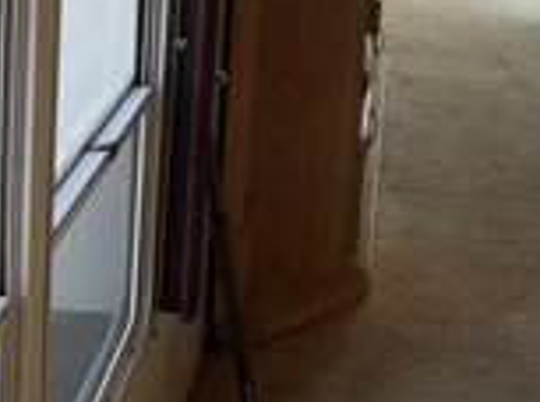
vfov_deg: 18.1
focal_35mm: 76
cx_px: 498
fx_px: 1183
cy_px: -106
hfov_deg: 24.9
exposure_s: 1/122
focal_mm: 3
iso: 25
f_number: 1.8
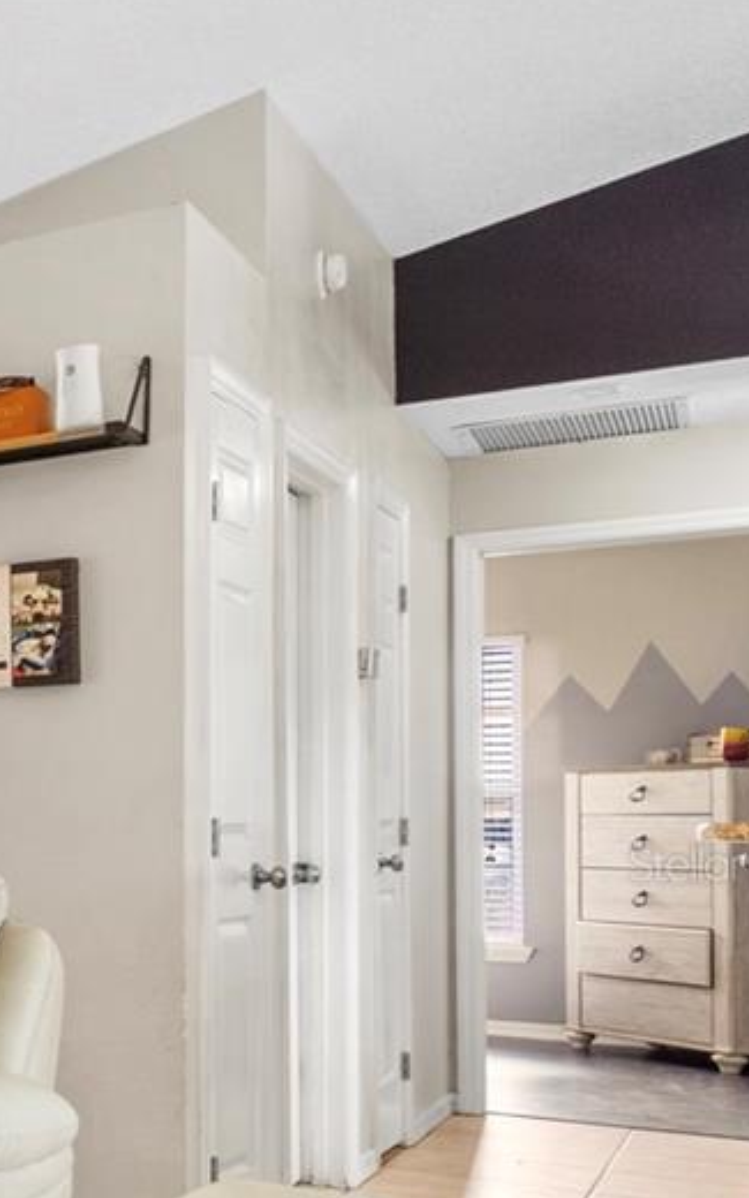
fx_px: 1535
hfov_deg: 15.6
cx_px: -1009
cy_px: 864
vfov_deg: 41.7
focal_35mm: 47
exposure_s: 1/1.25
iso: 100
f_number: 8
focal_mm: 10
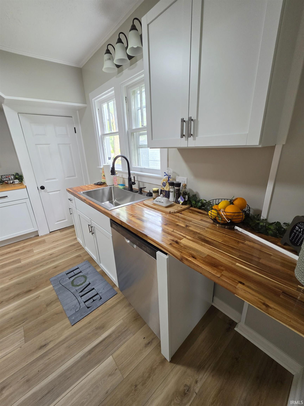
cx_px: 152
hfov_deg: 89.9
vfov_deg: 106.2
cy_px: 203
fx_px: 152
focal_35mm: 13
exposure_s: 1/120
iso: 200
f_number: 1.9
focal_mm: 2.2
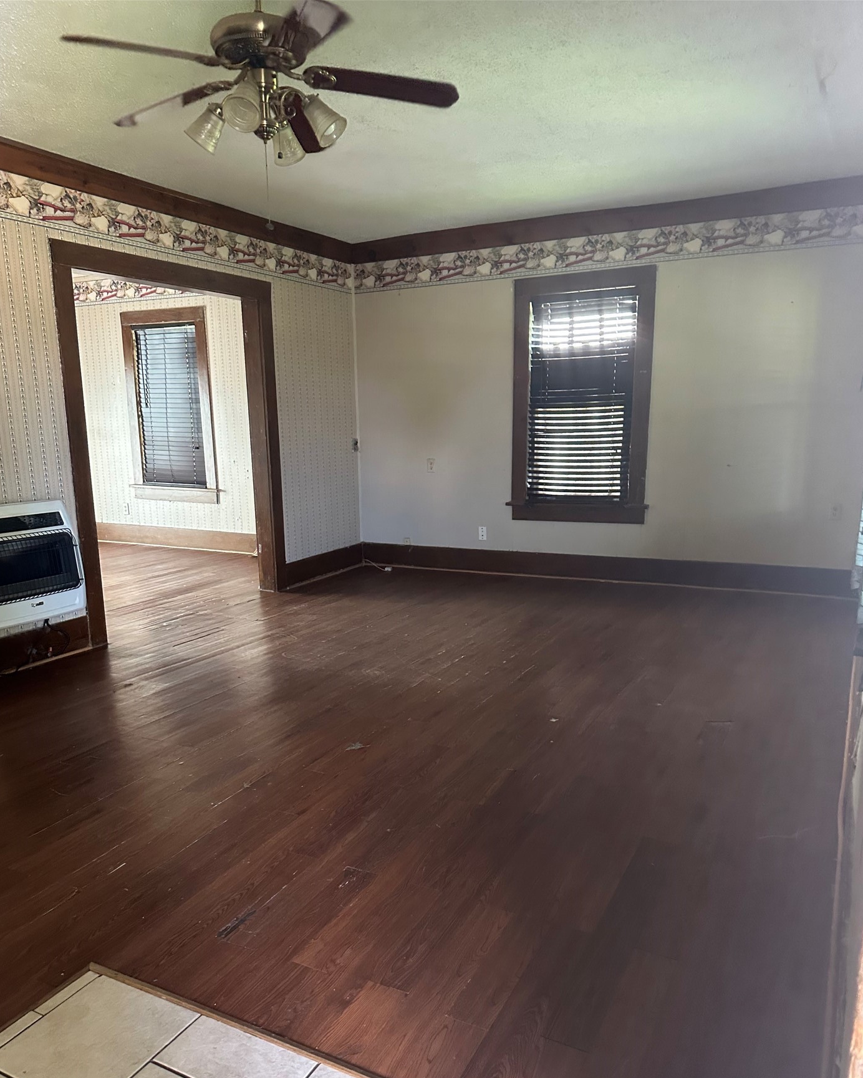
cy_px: 598
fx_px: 830
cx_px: 417
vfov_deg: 65.8
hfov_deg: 54.9
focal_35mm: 26
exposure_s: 1/60
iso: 640
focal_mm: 6.86
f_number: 1.78
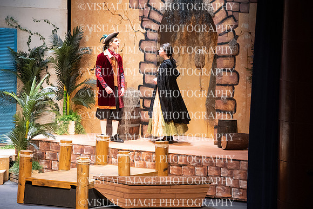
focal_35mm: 270
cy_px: 104
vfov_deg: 5.1
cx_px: 156
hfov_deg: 7.6
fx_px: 2346
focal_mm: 270
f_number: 6.3
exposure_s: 1/160
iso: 8000
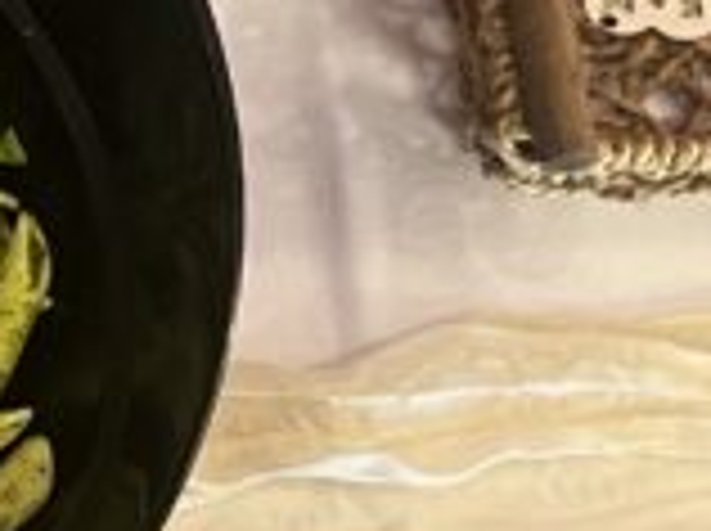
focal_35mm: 169
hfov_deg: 10.1
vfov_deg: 8.7
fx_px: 3466
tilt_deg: -71.3
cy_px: 396
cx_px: -1017
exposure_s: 1/50
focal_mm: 5.1
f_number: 1.6
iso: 125
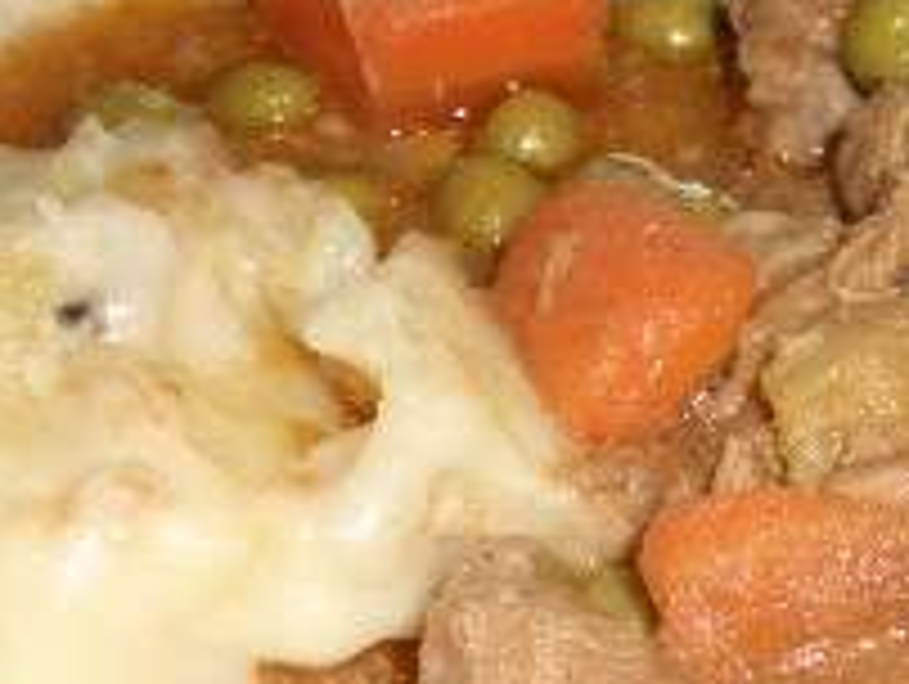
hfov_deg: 17.1
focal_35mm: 114
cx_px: 752
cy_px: 684
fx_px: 2997
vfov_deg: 12.9
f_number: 2.9
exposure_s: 1/60
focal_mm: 7.8
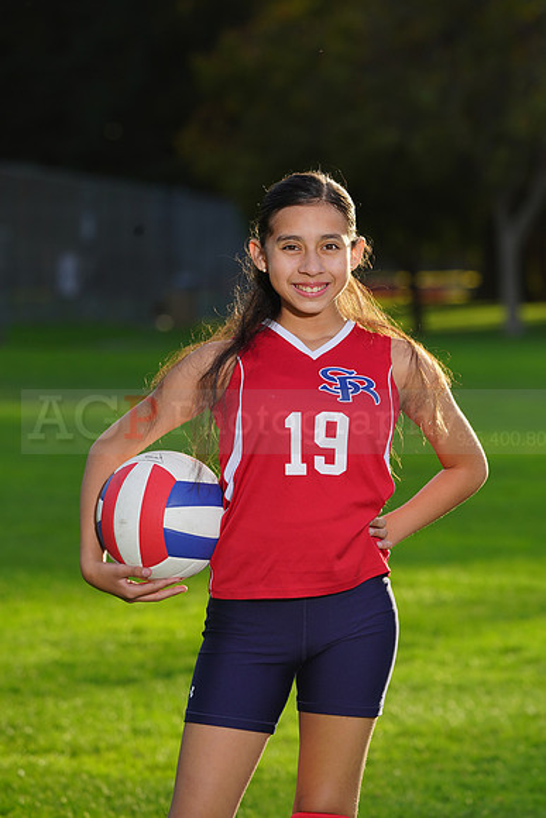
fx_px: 5411
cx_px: 273
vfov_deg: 8.6
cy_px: 409
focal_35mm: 238
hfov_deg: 5.8
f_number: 8
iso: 160
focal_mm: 238
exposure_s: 1/250
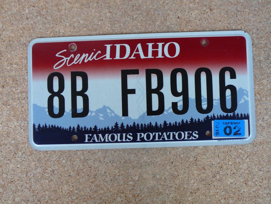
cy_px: 102
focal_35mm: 41
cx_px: 136
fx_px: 321
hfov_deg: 45.8
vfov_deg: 35.1
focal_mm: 6.1
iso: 125
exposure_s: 1/30
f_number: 3.1
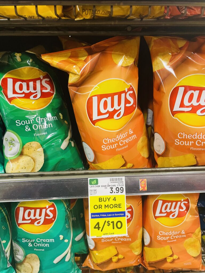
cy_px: 136
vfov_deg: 67.3
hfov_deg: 53.1
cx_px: 102
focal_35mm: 26
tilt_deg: -24.7
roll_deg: +0.7
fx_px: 205
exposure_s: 1/60
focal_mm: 4.2
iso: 200
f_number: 1.6
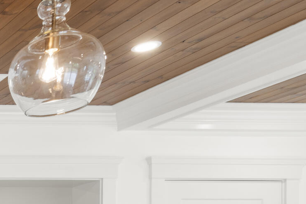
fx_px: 552
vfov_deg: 18.5
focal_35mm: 65
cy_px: 308
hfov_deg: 19.0
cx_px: -305
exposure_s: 1/8
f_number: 9
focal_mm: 16
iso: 400
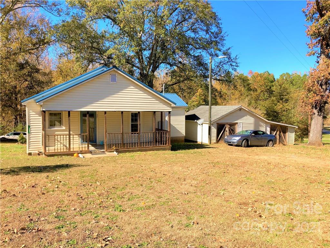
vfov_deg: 49.7
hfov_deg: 63.4
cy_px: 124
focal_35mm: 28
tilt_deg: -3.3
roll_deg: -1.0
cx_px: 165
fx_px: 267
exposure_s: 1/1297
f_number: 1.8
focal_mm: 3.99
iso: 20
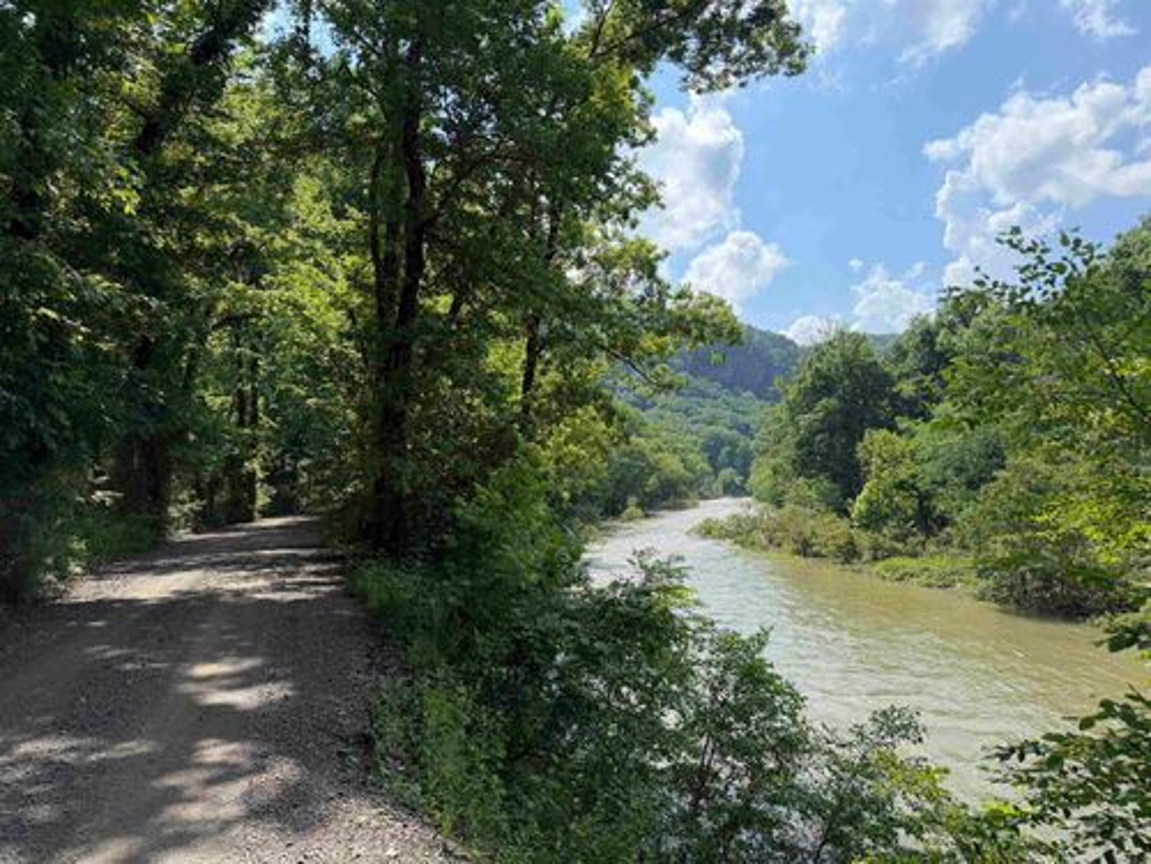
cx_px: 576
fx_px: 798
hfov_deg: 71.6
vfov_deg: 56.8
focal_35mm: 24
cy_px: 432
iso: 100
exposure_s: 1/4405
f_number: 1.78
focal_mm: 6.76
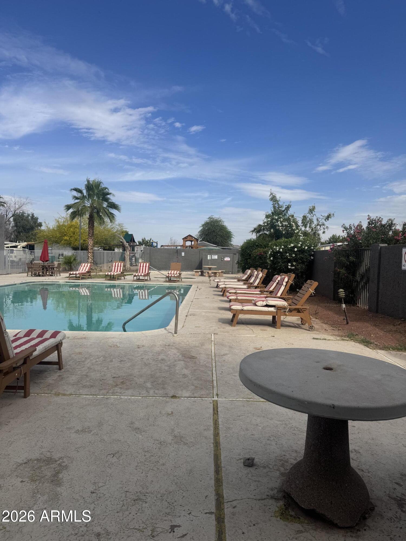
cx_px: 203
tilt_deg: -1.8
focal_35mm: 24
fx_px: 375
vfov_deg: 71.6
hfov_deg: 56.8
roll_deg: -1.2
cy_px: 270
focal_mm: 6.76
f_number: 1.78
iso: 80
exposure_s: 1/7092
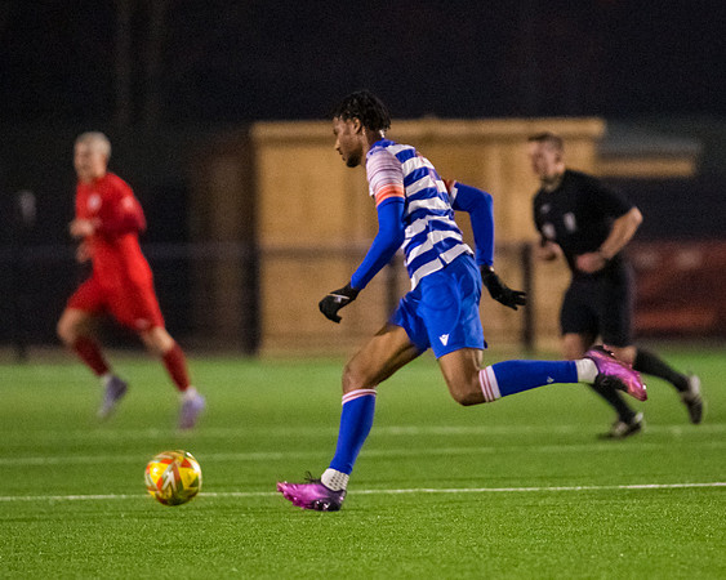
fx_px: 12214
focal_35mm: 569
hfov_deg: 3.4
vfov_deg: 2.7
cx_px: 452
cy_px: 278
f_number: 2.8
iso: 8000
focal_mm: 300
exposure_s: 1/1000
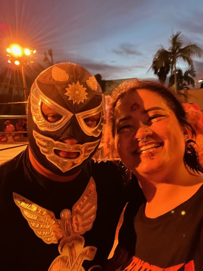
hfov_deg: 46.8
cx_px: 102
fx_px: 235
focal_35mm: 30
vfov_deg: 60.0
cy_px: 136
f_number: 2.2
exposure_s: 1/15
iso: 1600
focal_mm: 2.71
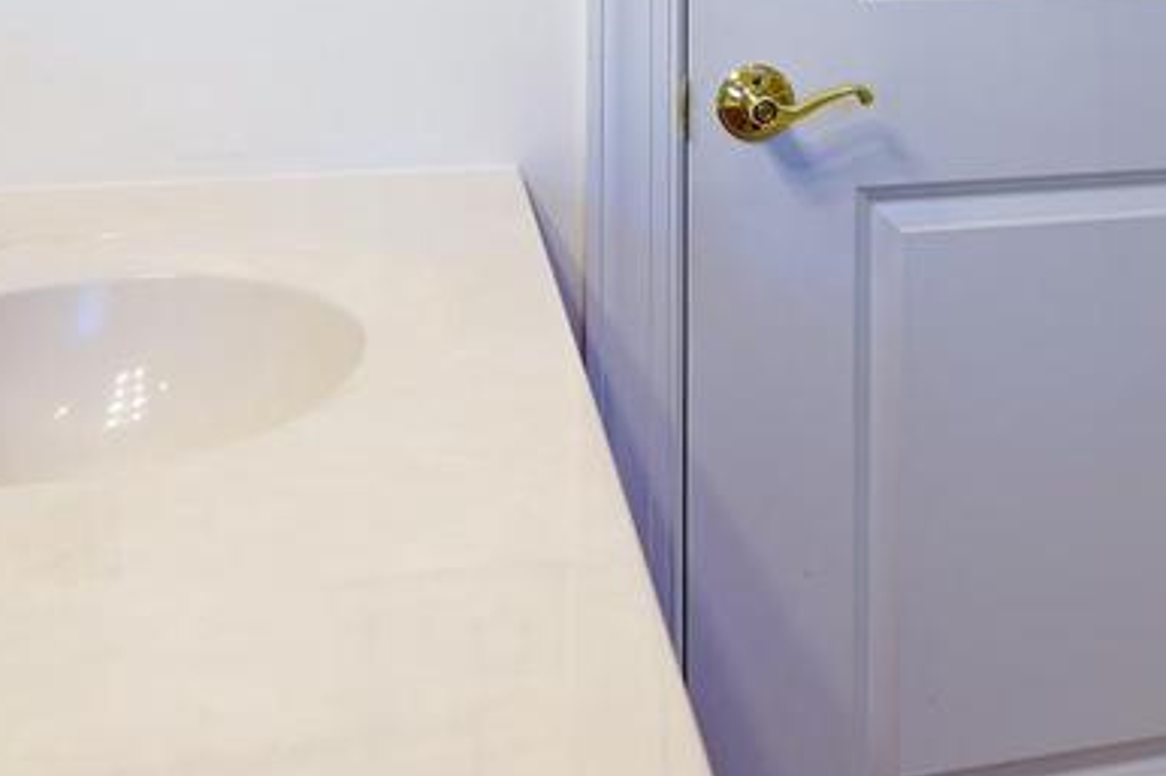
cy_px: -133
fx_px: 1813
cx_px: 1094
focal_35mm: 56
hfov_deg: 33.4
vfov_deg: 22.4
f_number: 3.5
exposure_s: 1/50
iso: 100
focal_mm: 10
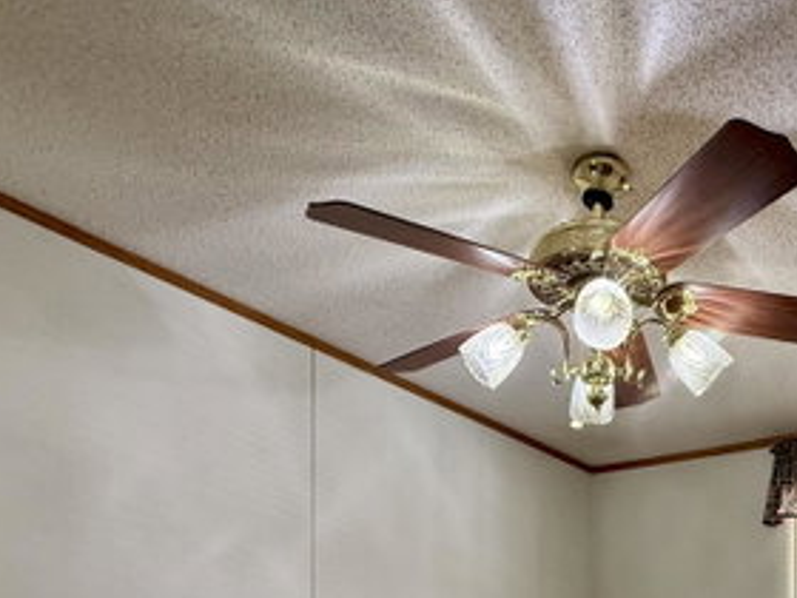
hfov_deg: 54.4
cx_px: 591
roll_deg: +0.4
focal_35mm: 32
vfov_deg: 38.0
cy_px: 632
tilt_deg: -0.3
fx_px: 737
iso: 160
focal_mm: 2.22
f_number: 2.2
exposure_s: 1/99
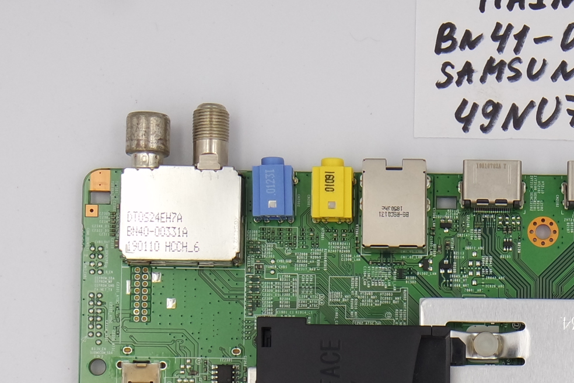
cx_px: 541
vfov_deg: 11.1
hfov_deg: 16.6
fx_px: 1929
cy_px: 444
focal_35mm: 121
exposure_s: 1/100
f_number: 5.6
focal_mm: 15
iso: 160
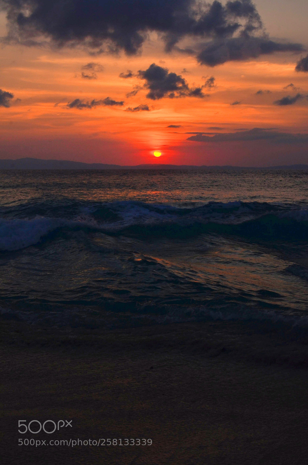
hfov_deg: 23.7
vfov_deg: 35.1
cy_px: 232
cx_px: 154
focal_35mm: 57
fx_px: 735
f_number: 16
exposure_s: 1/125
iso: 200
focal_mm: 38
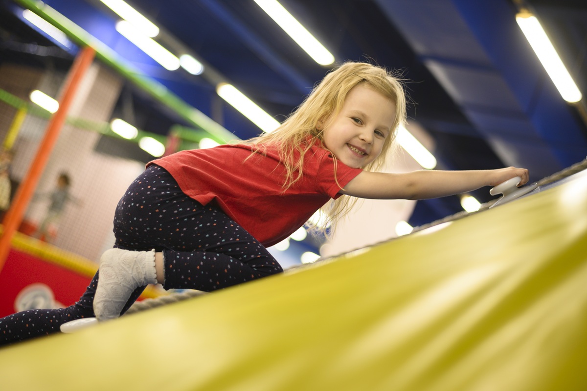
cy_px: 196
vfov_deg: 26.9
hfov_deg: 39.6
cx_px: 294
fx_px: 815
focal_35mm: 50
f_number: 1.8
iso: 250
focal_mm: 50
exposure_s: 1/125
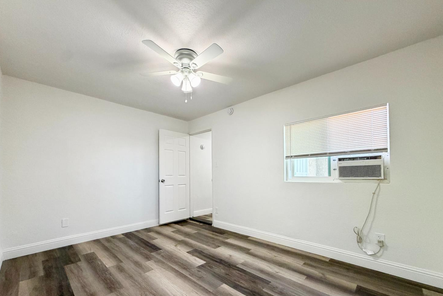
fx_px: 185
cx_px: 216
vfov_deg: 76.8
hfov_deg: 100.4
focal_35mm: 15
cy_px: 171
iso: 250
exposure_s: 1/120
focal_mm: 2.22
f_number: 2.2
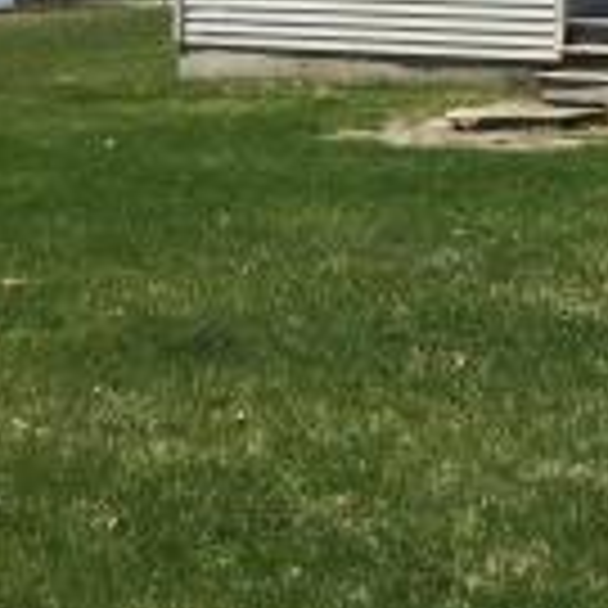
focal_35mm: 110
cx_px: 995
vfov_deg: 14.9
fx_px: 2186
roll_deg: -0.5
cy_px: -252
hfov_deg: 14.4
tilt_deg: +3.0
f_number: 2.2
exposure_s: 1/2475
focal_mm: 4.15
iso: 32
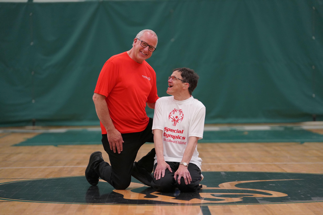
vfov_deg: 9.5
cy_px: 108
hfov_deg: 14.3
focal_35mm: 144
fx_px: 1292
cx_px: 162
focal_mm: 144
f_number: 3.2
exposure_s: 1/1000
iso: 4000
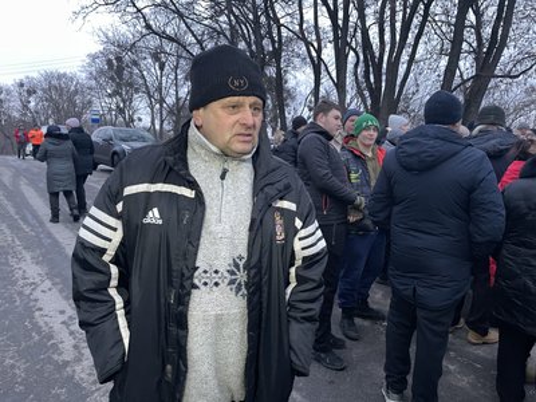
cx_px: 268
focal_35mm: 26
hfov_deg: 67.3
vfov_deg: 53.1
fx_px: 403
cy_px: 201
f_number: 1.6
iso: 500
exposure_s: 1/41
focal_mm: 4.2
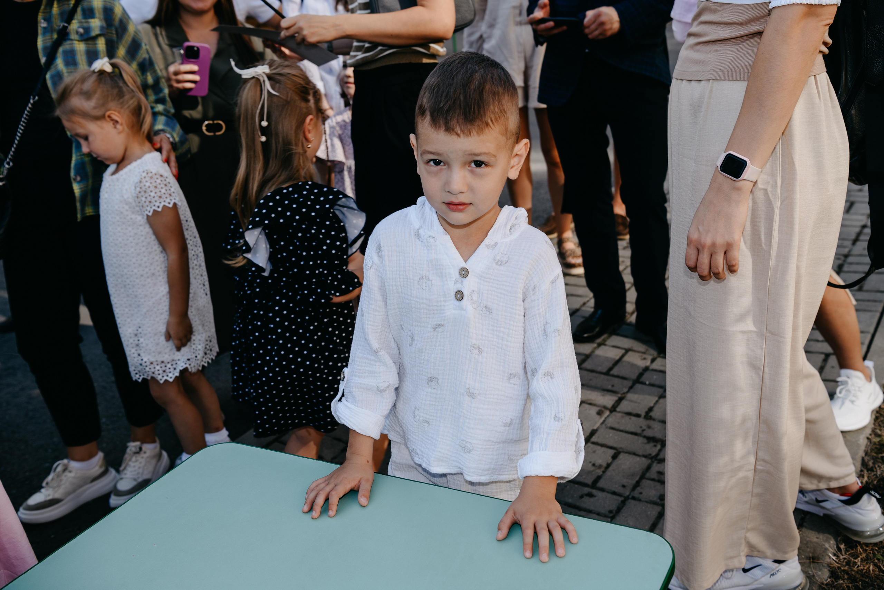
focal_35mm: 38
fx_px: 933
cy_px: 295
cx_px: 442
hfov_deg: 50.7
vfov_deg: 35.1
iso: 100
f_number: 5
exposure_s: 1/160
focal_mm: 38
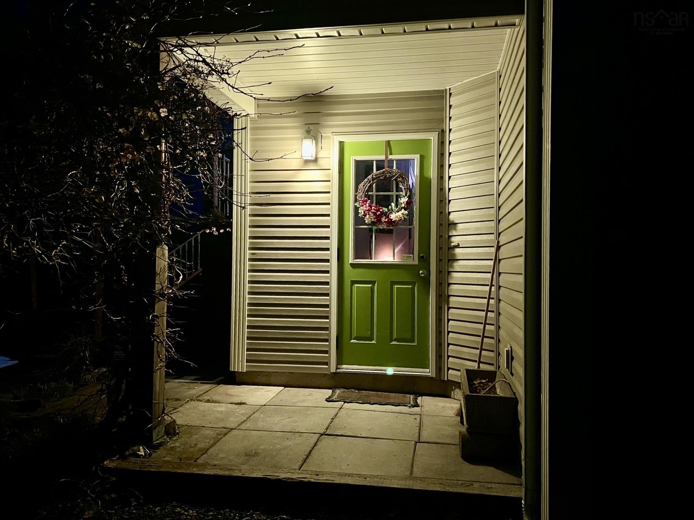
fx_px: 521
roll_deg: -2.0
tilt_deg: +0.4
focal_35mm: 26
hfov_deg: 67.3
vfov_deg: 53.0
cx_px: 347
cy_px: 260
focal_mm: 5.7
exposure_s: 1/30
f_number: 1.5
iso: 500
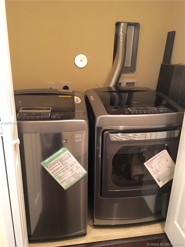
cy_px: 124
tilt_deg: -20.3
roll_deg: -0.7
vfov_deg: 61.7
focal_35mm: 29
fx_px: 207
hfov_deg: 48.2
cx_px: 92
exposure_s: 1/15
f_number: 2.2
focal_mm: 4.15
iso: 320
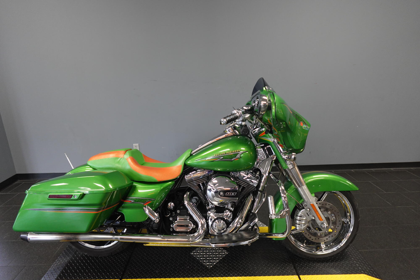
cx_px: 210
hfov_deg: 84.0
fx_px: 233
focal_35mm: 20
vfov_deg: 61.9
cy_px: 140
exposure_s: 1/80
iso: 400
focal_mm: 7.6
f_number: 2
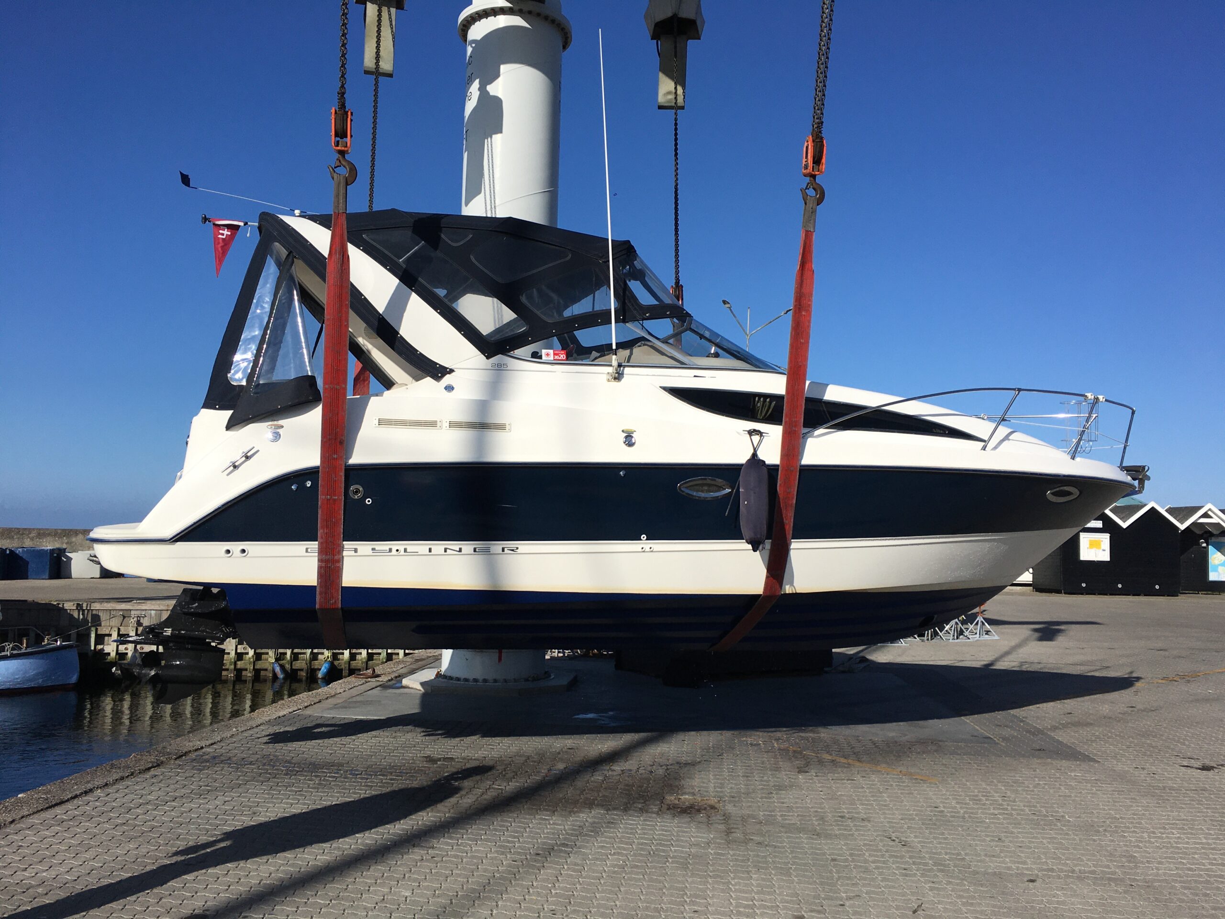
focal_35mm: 29
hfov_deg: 61.7
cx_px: 612
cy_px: 460
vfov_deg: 48.2
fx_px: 1026
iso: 25
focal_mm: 4.15
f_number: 2.2
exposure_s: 1/3344
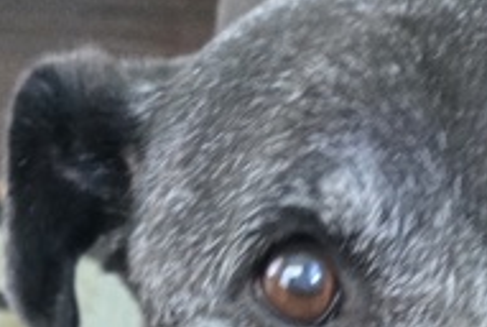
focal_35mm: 70
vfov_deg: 15.1
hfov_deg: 28.4
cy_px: 685
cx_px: 367
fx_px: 948
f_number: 1.8
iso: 800
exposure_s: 1/60
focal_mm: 5.4
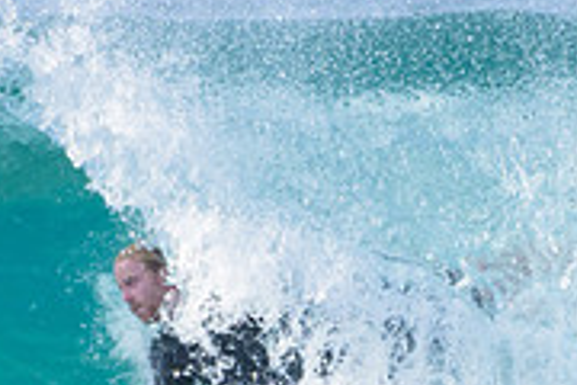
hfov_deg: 0.6
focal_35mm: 3227
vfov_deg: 0.4
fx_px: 51718
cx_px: 215
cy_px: 441
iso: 1600
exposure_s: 1/2000
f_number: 11
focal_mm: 1000
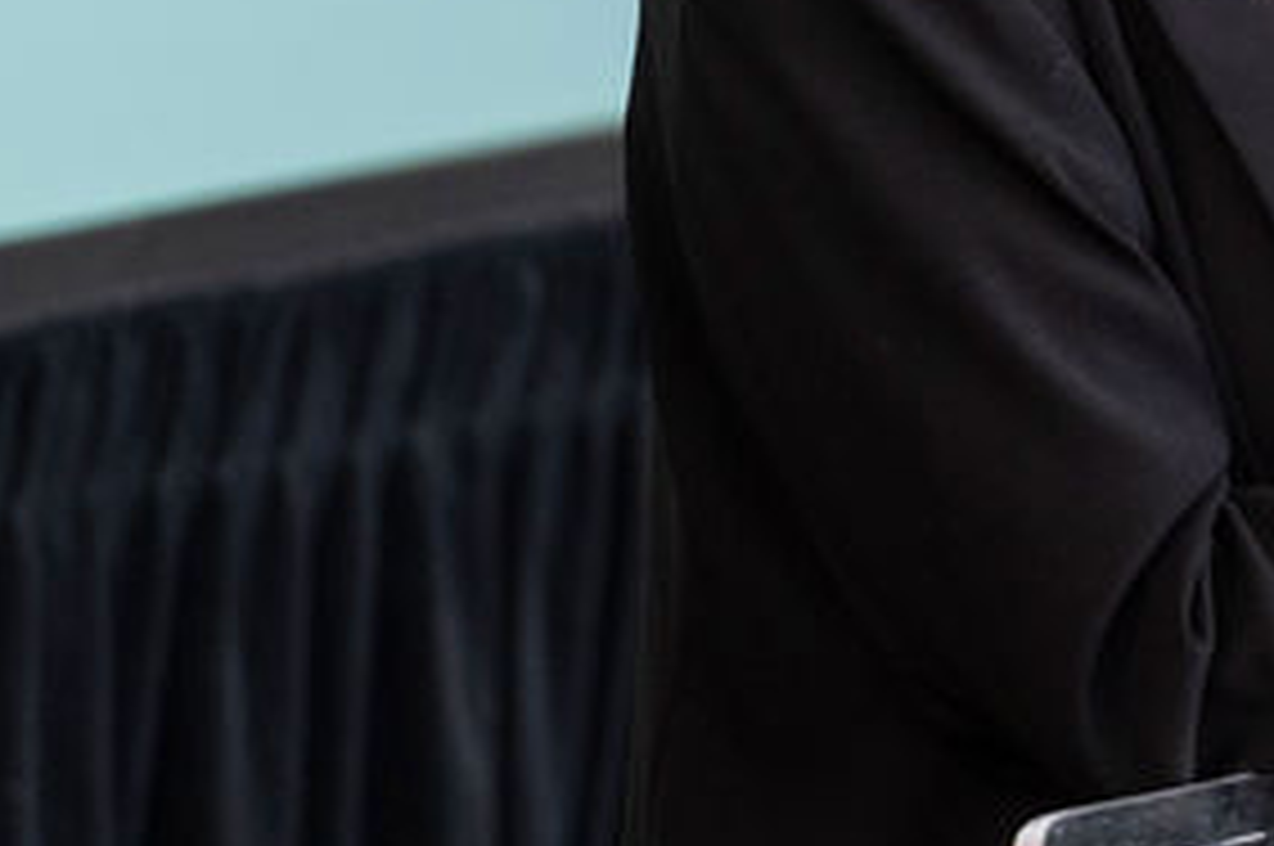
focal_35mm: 770
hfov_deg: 2.7
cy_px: -227
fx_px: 27218
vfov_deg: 1.8
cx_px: 1643
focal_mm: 200
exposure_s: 1/200
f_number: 3.5
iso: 1250
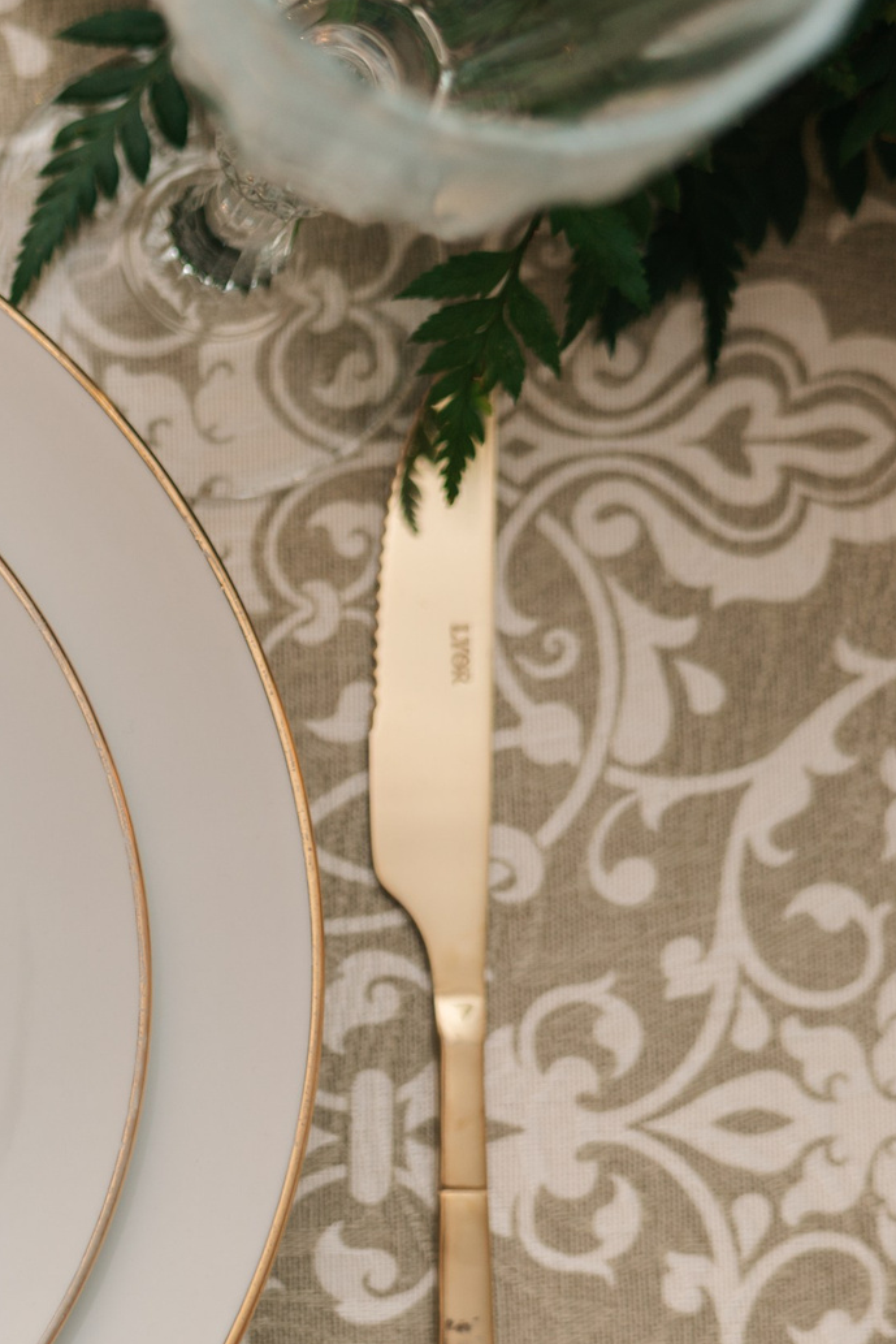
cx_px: -541
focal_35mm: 99
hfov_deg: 12.9
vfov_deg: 20.5
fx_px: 3694
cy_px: 991
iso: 320
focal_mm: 35
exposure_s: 1/160
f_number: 2
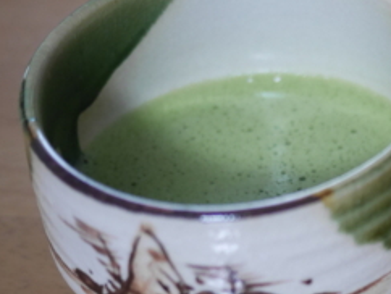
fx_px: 1119
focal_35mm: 99
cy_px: 196
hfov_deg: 18.7
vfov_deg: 14.9
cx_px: 470
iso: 1250
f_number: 1.7
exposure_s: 1/60
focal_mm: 20
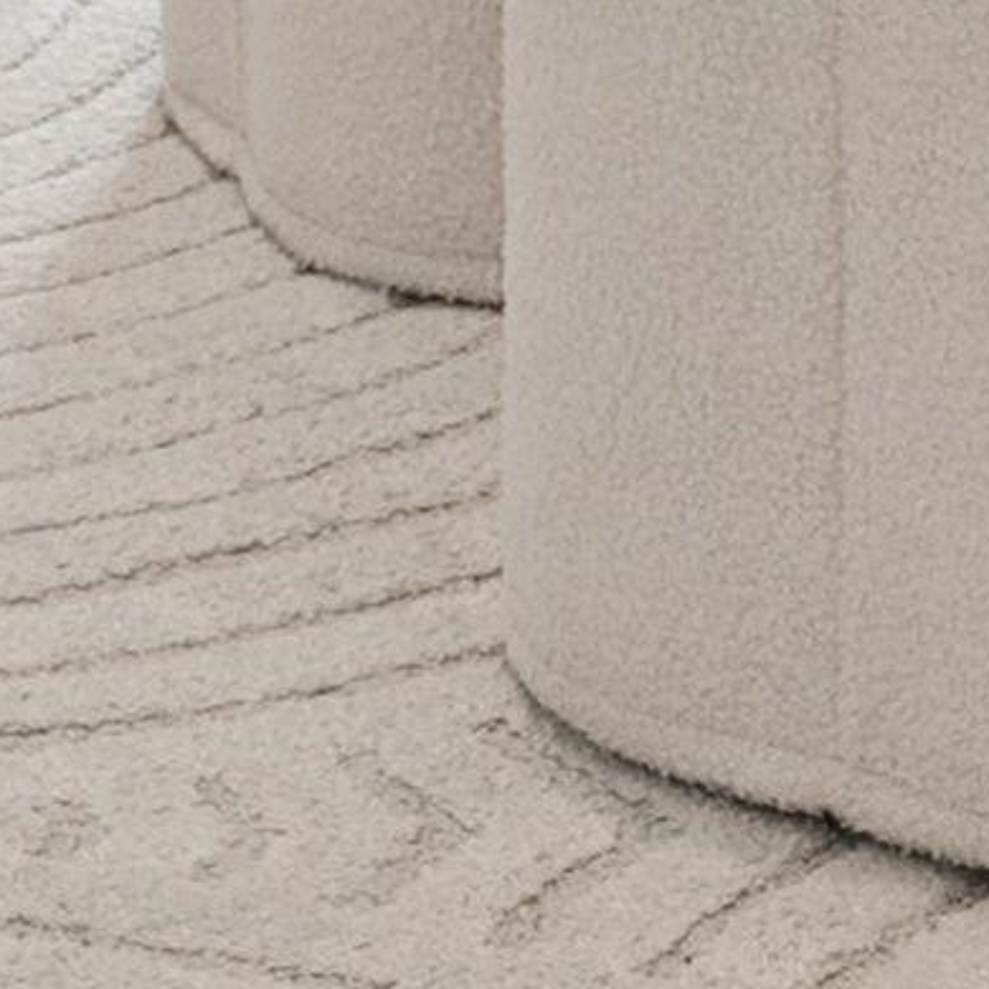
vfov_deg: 7.9
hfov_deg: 9.4
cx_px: 172
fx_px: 5980
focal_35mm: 185
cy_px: -2196
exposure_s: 1/125
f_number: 8
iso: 1250
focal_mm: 20
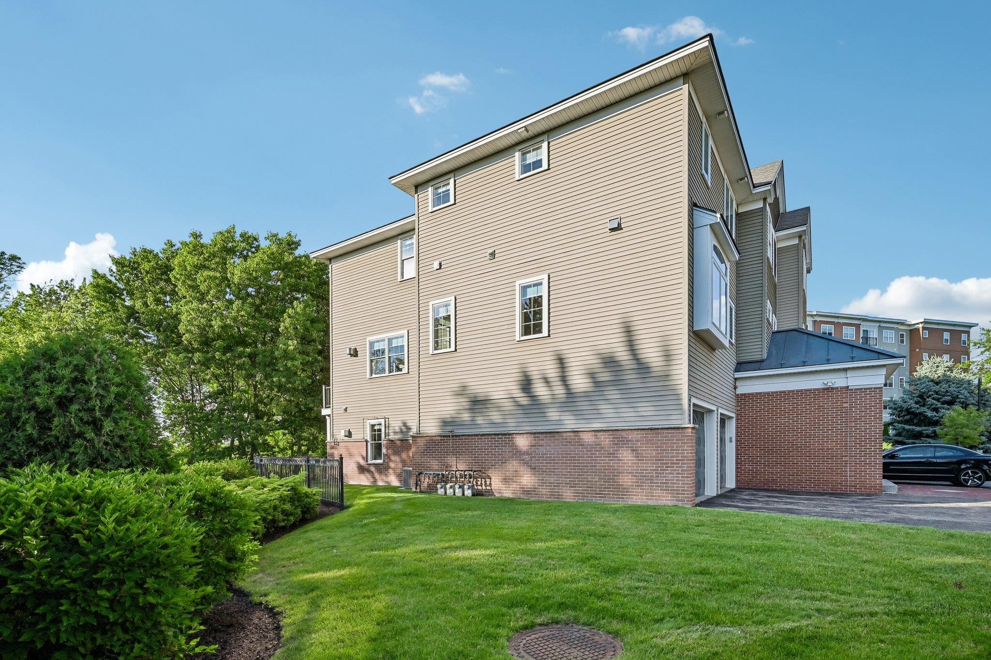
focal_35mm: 16
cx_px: 496
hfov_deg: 96.7
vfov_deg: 73.7
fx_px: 440
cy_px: 330
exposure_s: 1/640
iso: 400
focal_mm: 16
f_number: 8
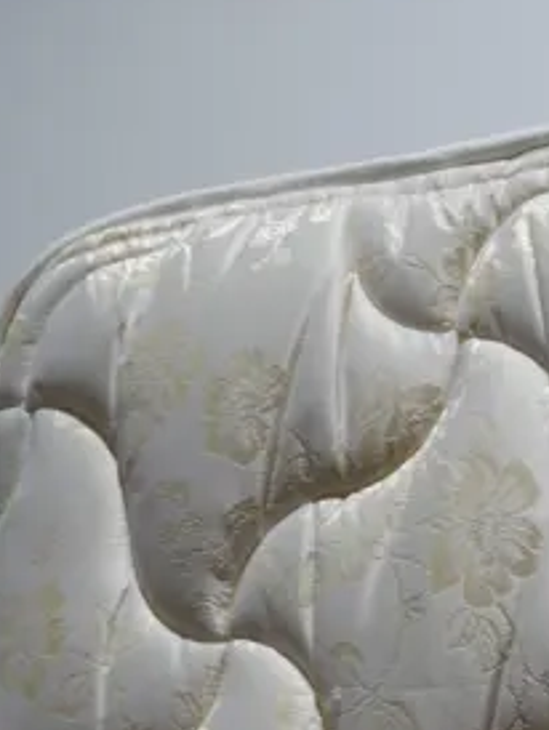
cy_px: 1324
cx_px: 652
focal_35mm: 127
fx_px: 2681
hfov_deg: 11.5
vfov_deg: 13.8
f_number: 4.5
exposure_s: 1/125
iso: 200
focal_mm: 17
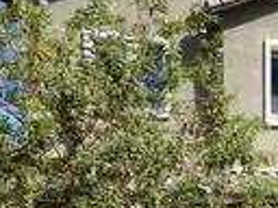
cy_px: 245
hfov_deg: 23.4
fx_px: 602
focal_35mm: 75
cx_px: 348
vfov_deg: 18.7
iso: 110
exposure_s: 1/640
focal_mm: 4.5
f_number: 2.8
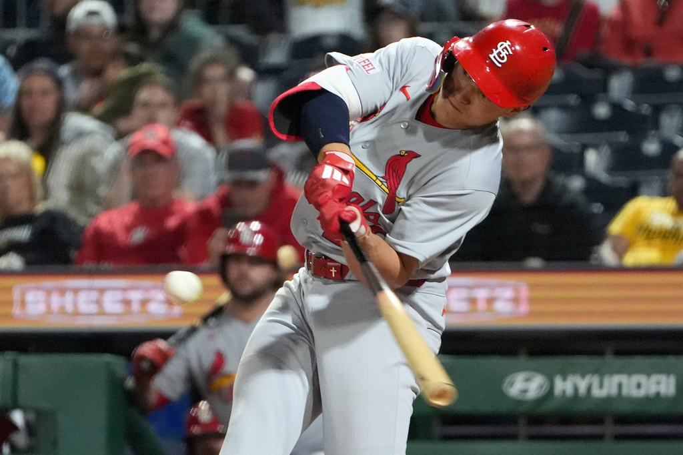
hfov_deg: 5.5
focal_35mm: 373
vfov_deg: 3.7
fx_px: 7074
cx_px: 342
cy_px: 228
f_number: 5.6
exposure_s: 1/1600
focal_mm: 373
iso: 8000
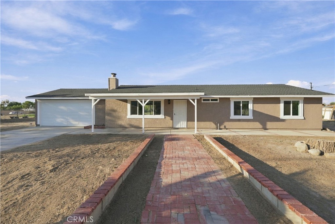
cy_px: 112
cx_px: 168
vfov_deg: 81.2
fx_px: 130
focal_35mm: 14
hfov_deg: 104.2
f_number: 9
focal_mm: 14
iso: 160
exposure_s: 1/160
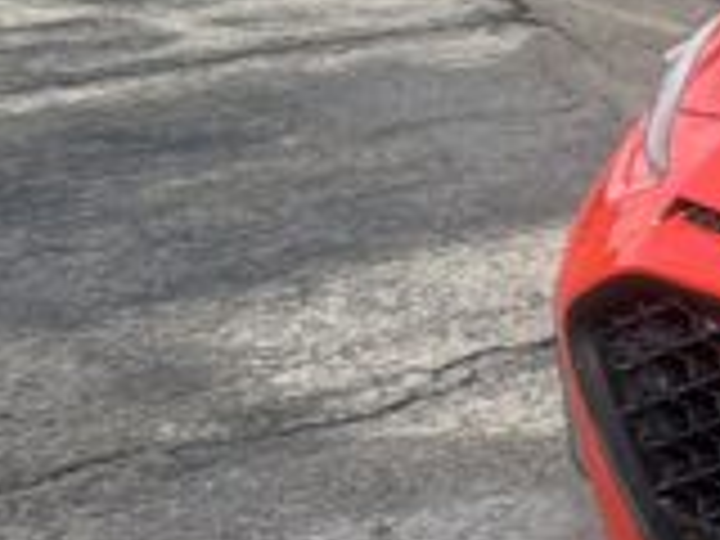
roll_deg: -2.5
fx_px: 3453
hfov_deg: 10.3
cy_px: 81
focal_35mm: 166
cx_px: 1724
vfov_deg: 8.9
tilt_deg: -12.0
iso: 50
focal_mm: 5.7
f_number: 1.5
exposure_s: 1/3831
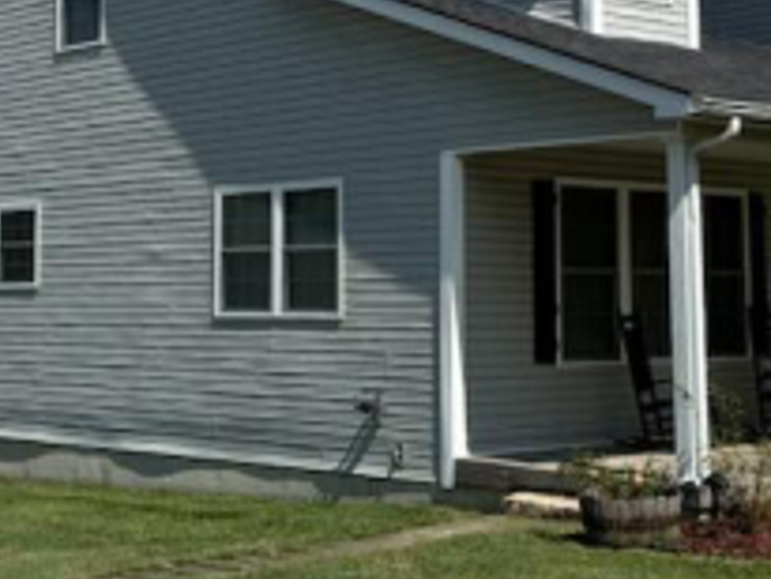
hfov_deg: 25.0
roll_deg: +0.0
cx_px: 378
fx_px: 1738
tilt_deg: +6.9
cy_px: 64
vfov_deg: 18.6
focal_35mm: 78
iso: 80
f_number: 1.78
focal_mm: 6.76
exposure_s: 1/5814
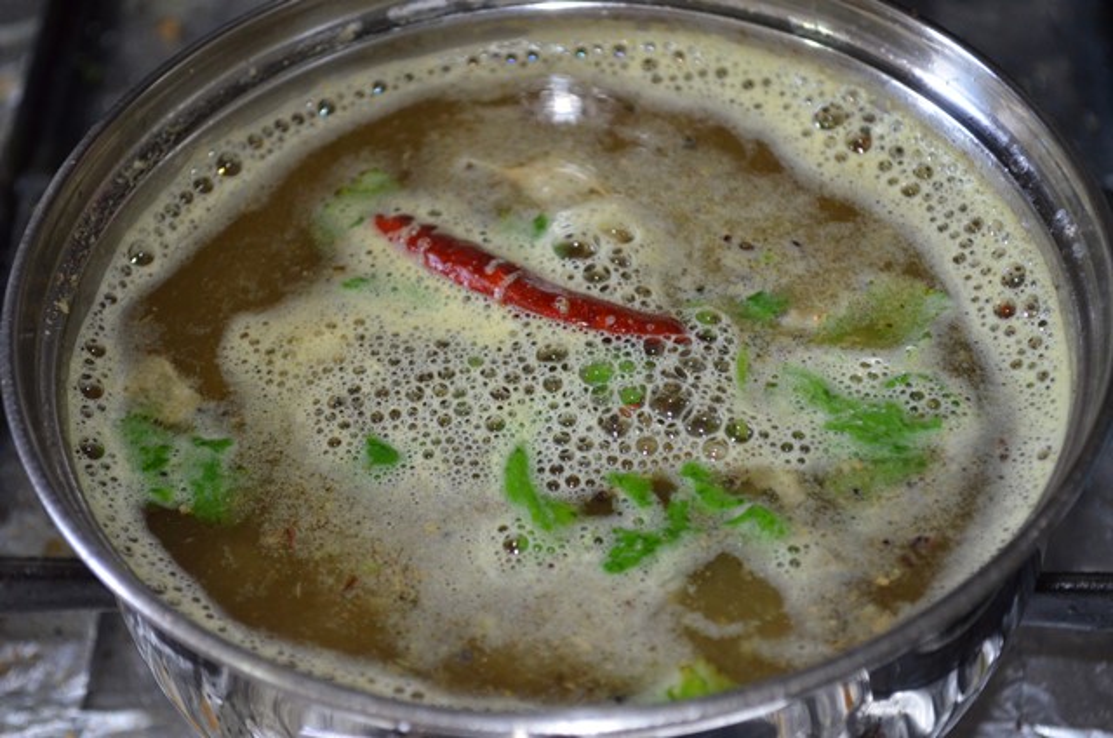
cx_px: 556
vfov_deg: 16.5
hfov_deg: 24.7
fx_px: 2546
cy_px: 369
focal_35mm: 82
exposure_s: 1/60
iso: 2200
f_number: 5.6
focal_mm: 55
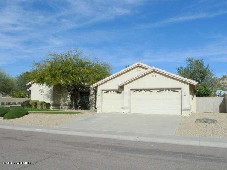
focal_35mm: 29
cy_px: 85
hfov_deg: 61.7
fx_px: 190
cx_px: 114
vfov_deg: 48.2
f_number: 5.6
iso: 80
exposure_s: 1/800
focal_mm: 4.7
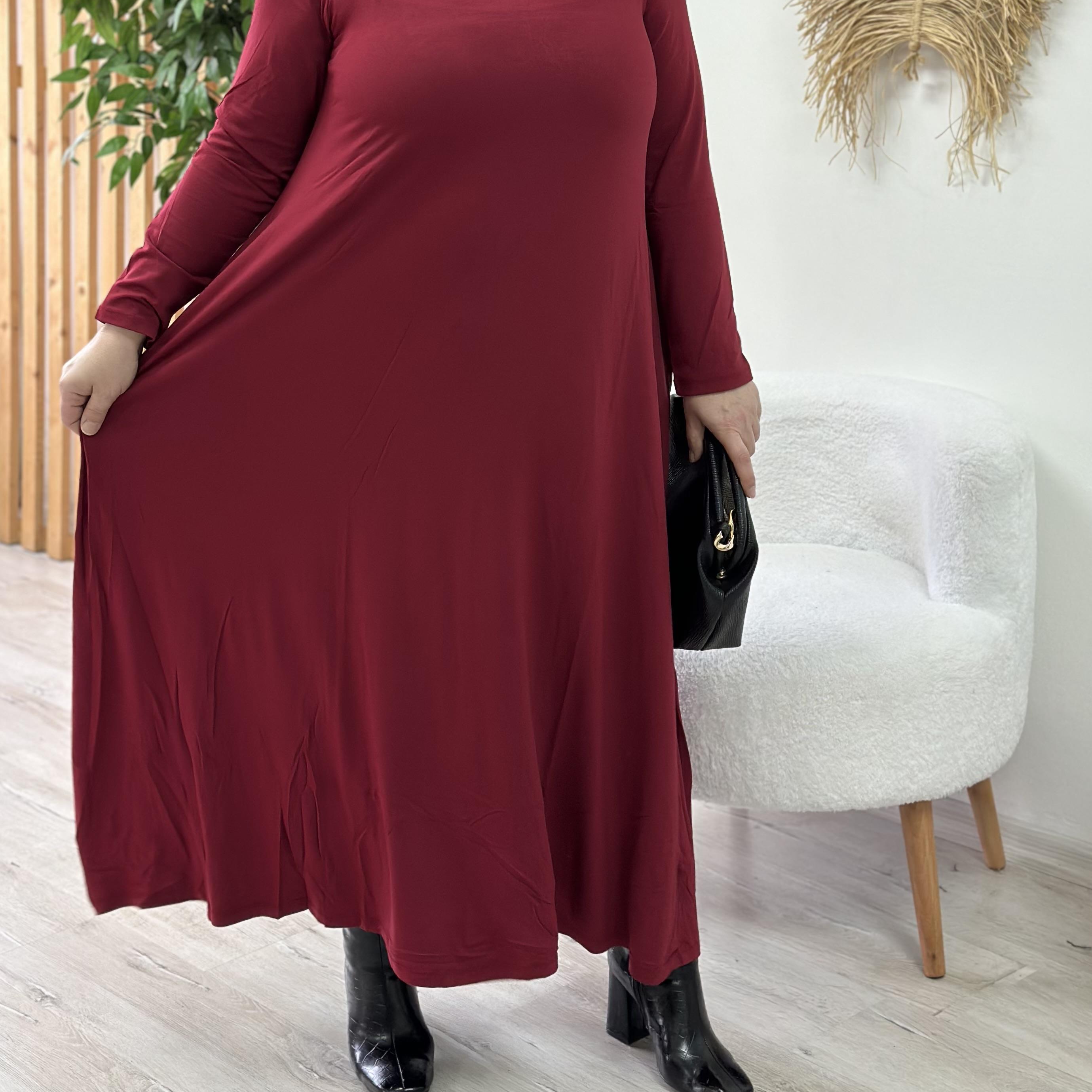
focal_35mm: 62
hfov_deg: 27.7
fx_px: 2213
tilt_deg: -11.9
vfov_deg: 27.5
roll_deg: +0.9
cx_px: 548
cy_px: 351
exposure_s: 1/50
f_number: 1.78
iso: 160
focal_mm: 6.86
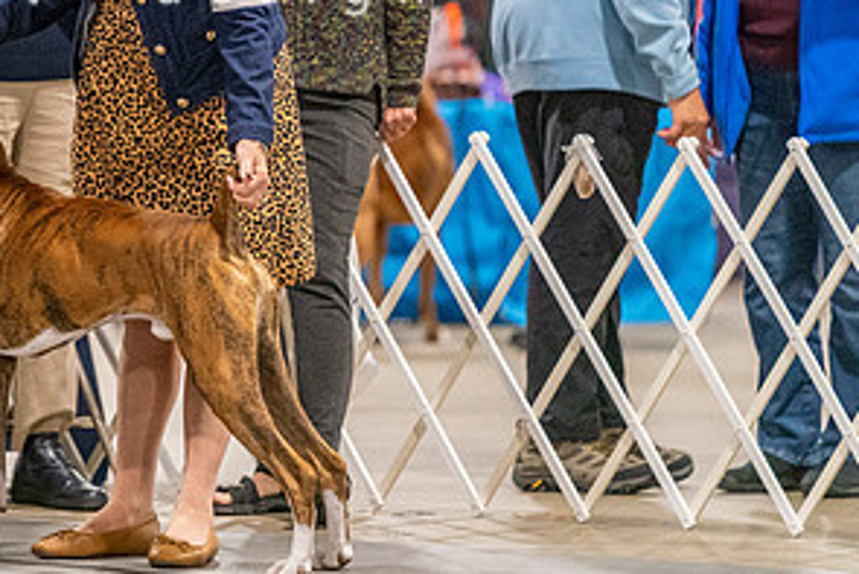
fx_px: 9382
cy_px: 77
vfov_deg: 3.5
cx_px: 61
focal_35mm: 393
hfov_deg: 5.2
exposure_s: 1/250
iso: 6400
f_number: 3.2
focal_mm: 200
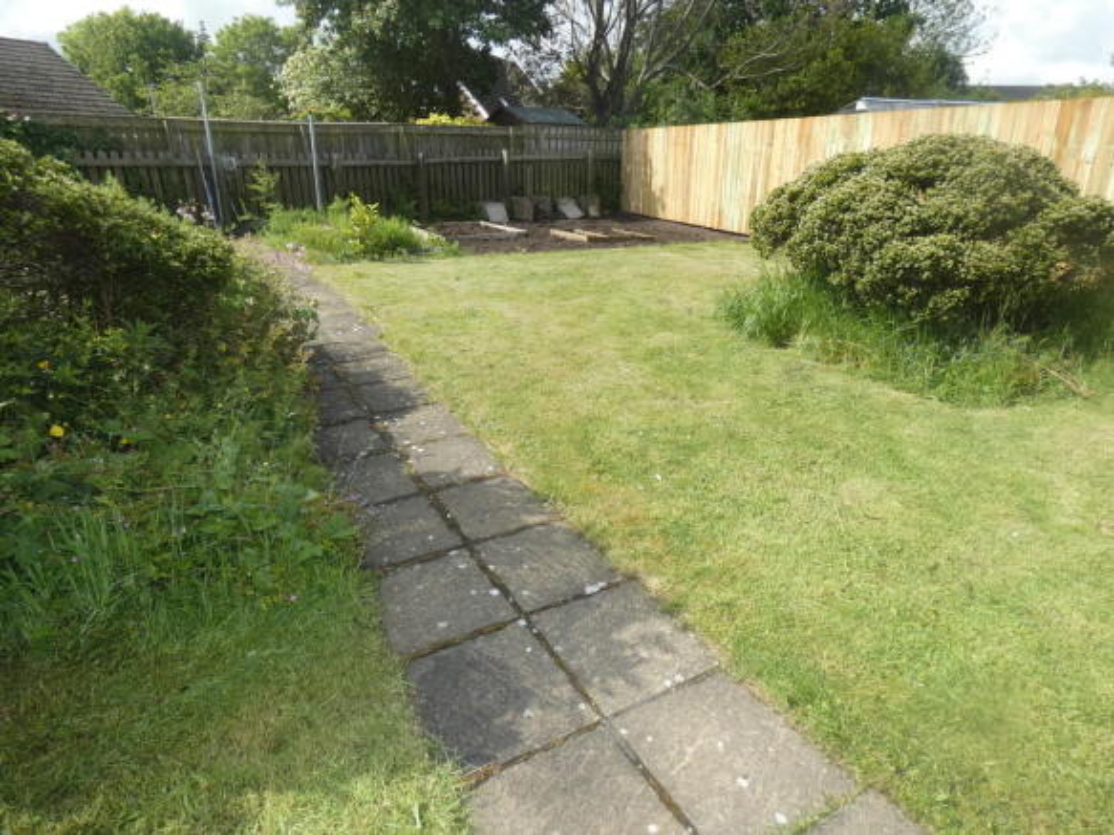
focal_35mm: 20
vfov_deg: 66.0
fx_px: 644
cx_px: 557
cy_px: 418
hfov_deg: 81.8
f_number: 2.8
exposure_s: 1/800
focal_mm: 3.6
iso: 80
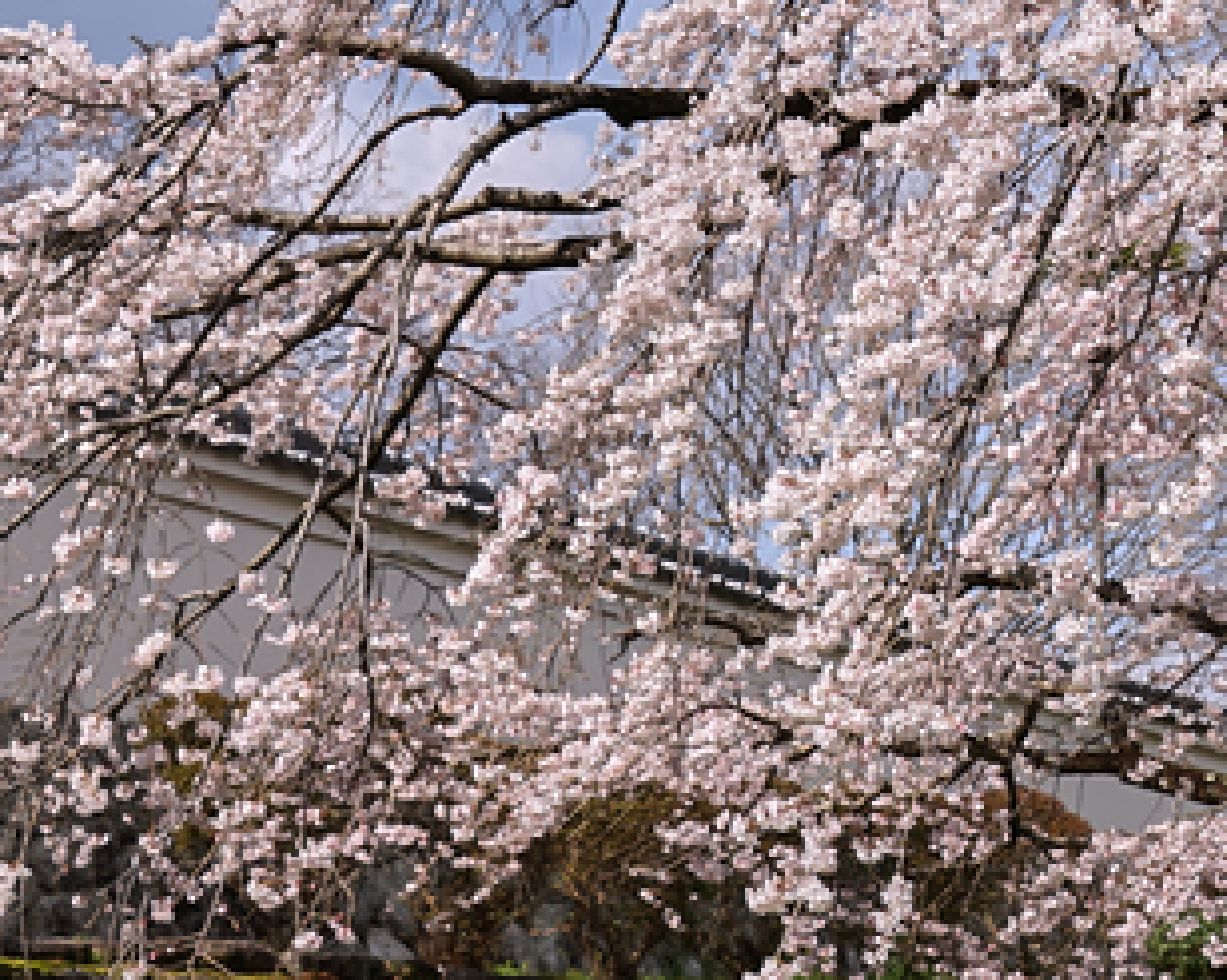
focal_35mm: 117
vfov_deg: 12.9
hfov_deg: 16.0
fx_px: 4246
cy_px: -171
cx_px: 1362
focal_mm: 32
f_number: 8
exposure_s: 1/400
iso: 100
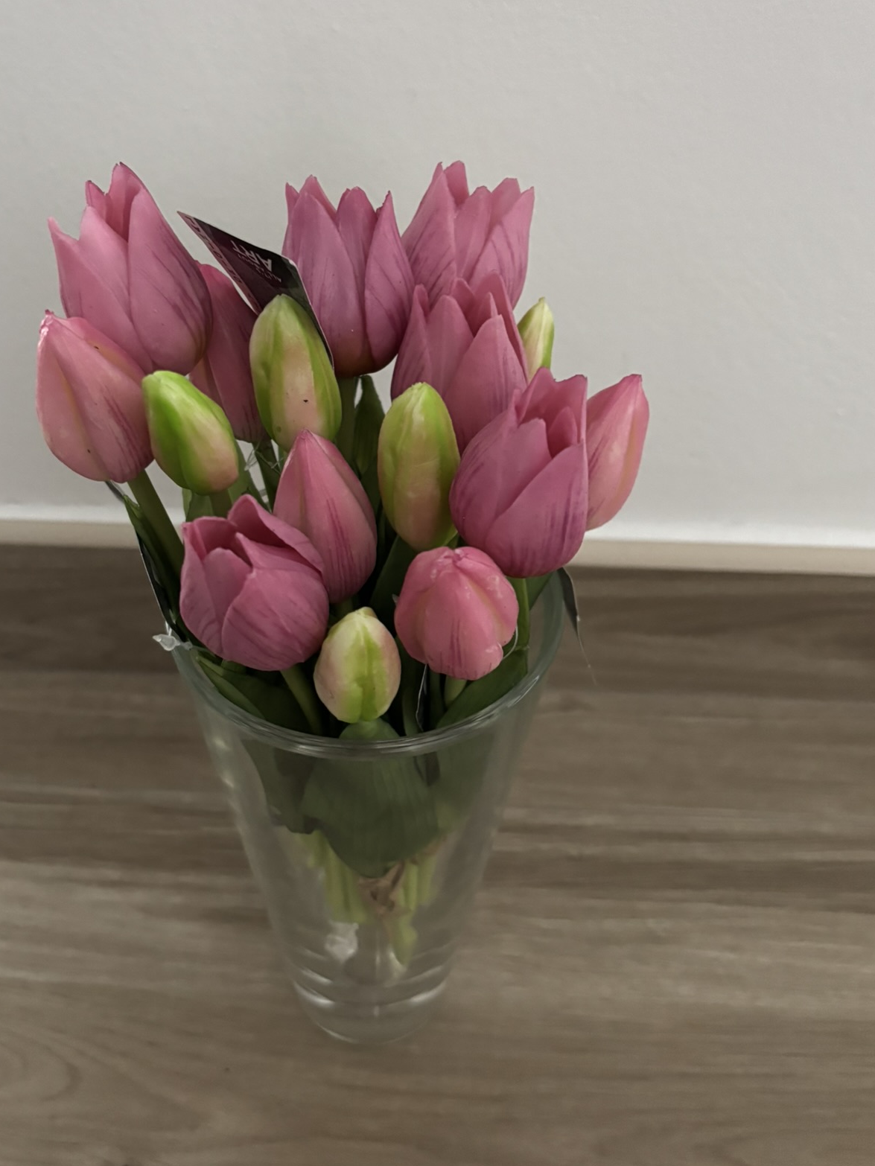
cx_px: 353
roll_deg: +0.7
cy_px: 532
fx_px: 1146
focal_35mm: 34
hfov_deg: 41.6
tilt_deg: -41.7
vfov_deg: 53.9
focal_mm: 5.96
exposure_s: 1/35
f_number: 1.6
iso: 640
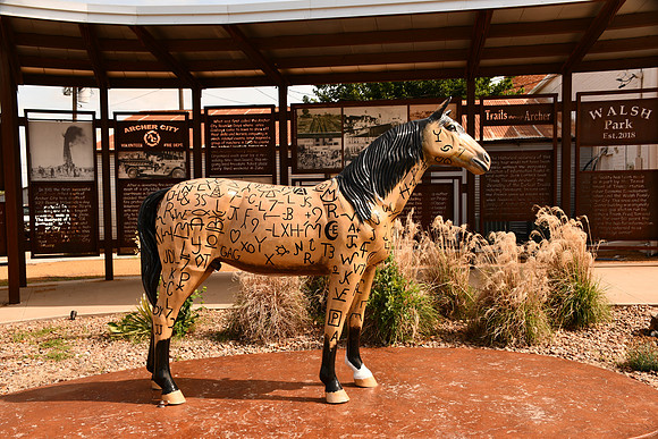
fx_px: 658
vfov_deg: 36.9
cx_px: 329
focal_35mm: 36
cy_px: 220
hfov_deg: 53.1
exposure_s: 1/125
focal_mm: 24
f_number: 10
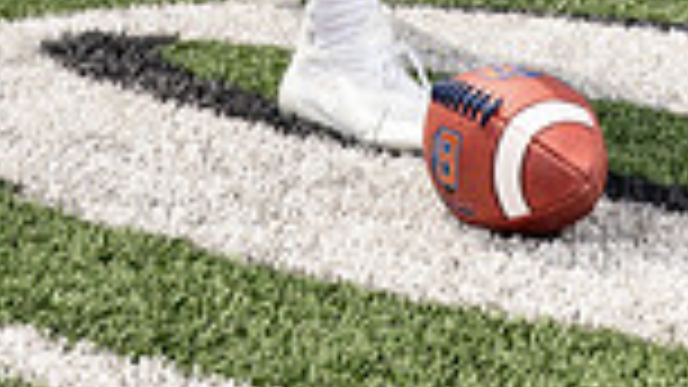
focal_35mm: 145
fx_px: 2645
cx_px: 369
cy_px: -490
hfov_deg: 14.8
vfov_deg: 7.8
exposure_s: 1/250
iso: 100
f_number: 8
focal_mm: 47
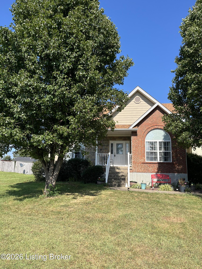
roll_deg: -0.4
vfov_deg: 67.3
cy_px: 134
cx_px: 101
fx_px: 202
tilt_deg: +11.4
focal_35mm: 26
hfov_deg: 53.1
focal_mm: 5.1
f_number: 1.6
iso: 50
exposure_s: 1/2222
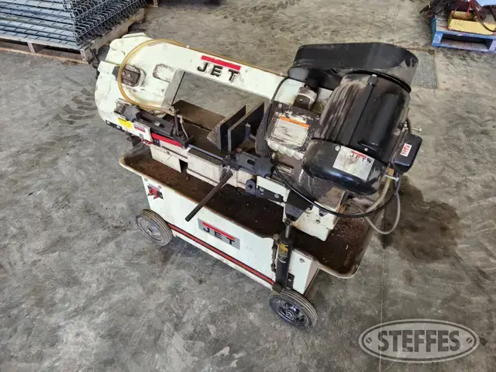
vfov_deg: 58.9
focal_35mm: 23
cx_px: 248
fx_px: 330
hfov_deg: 73.9
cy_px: 186
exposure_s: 1/120
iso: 100
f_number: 1.8
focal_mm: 5.4
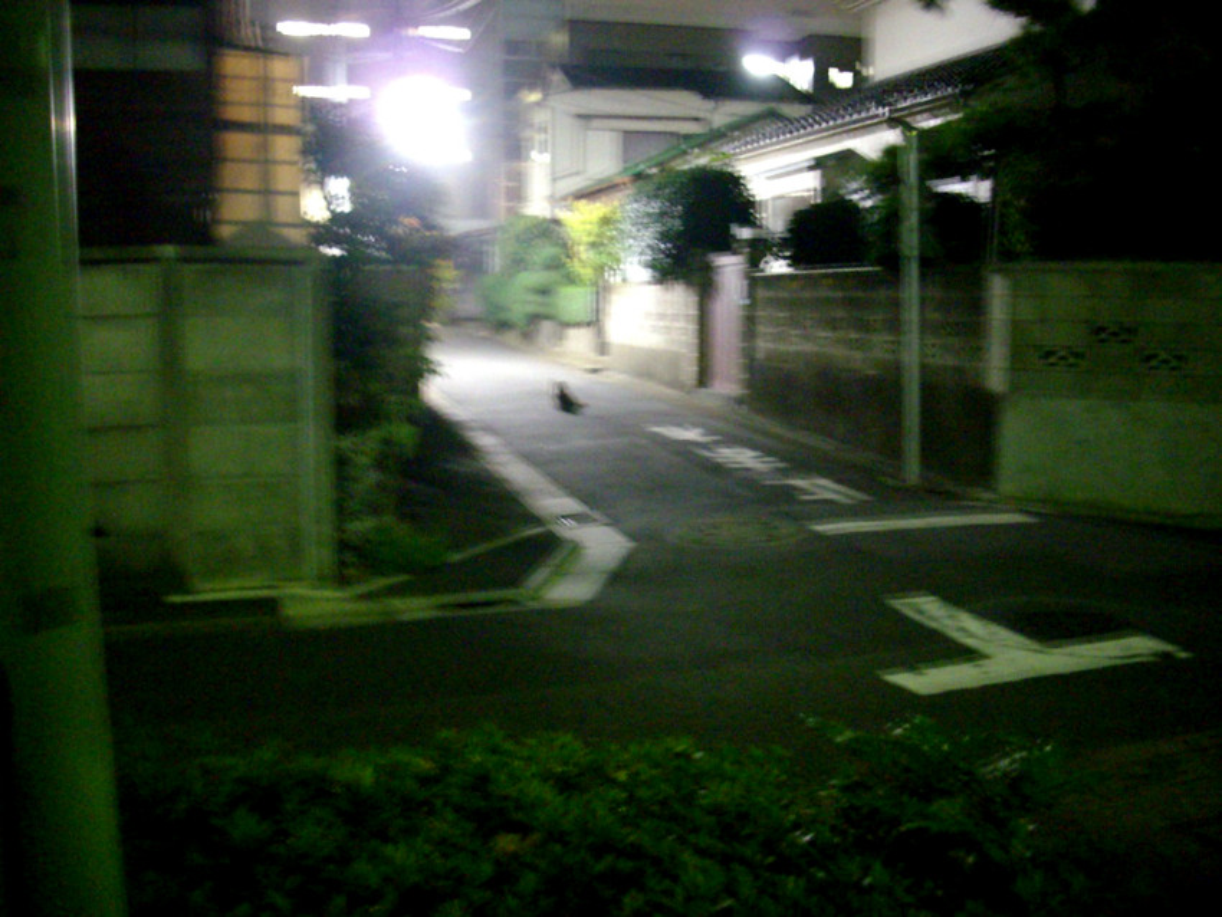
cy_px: 458
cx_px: 611
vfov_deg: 38.7
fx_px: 1307
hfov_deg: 50.1
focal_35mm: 37
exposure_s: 4
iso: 400
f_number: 2.8
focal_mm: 6.2
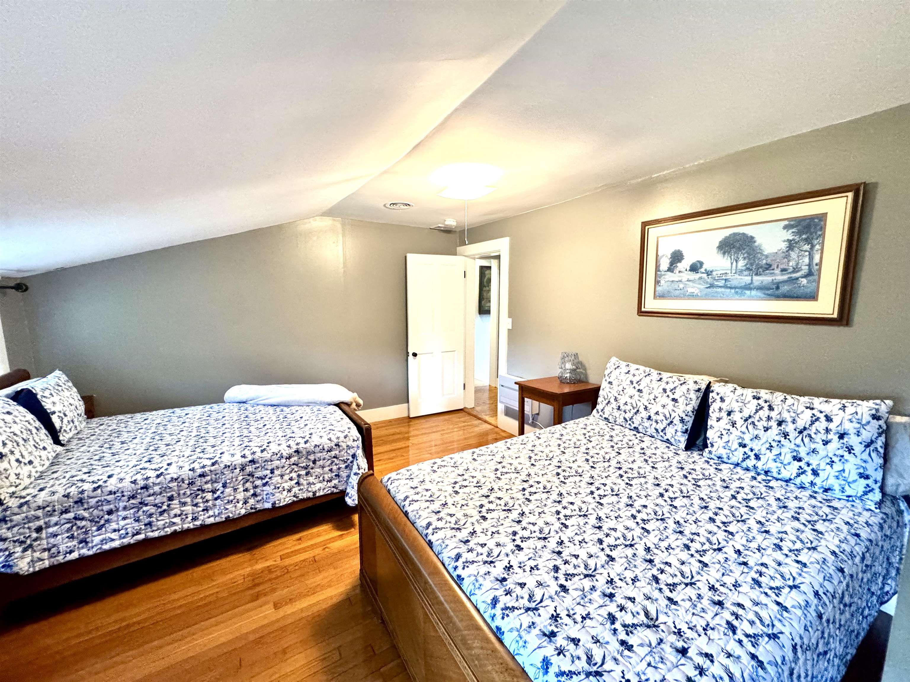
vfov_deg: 85.7
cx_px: 455
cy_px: 341
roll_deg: -0.3
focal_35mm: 14
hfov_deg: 102.1
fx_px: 368
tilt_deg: -8.1
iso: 640
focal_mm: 2.22
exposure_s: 1/60
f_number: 2.2
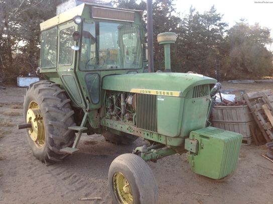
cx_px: 136
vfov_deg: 40.6
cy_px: 102
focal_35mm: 35
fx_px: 276
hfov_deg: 52.7
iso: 50
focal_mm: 4.28
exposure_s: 1/199
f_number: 2.4
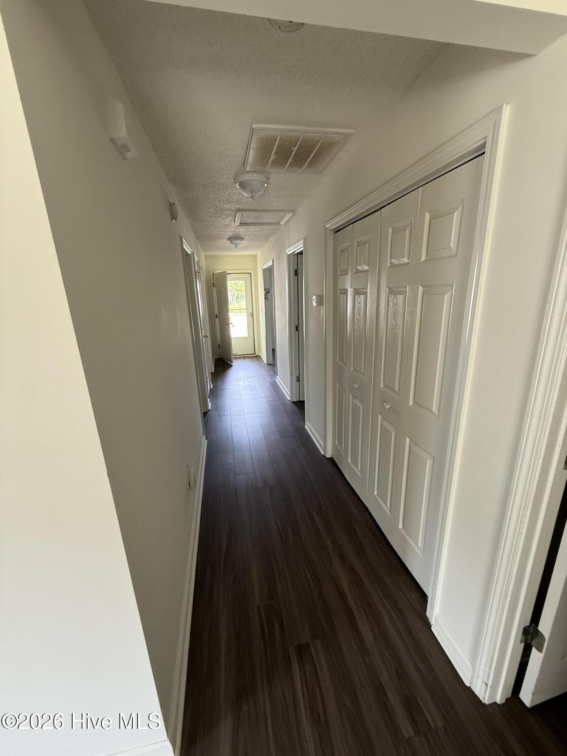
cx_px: 284
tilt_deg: -13.8
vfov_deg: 102.1
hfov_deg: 85.7
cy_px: 378
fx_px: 306
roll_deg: +2.7
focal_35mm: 14
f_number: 2.2
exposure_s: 1/99
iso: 320
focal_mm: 2.22
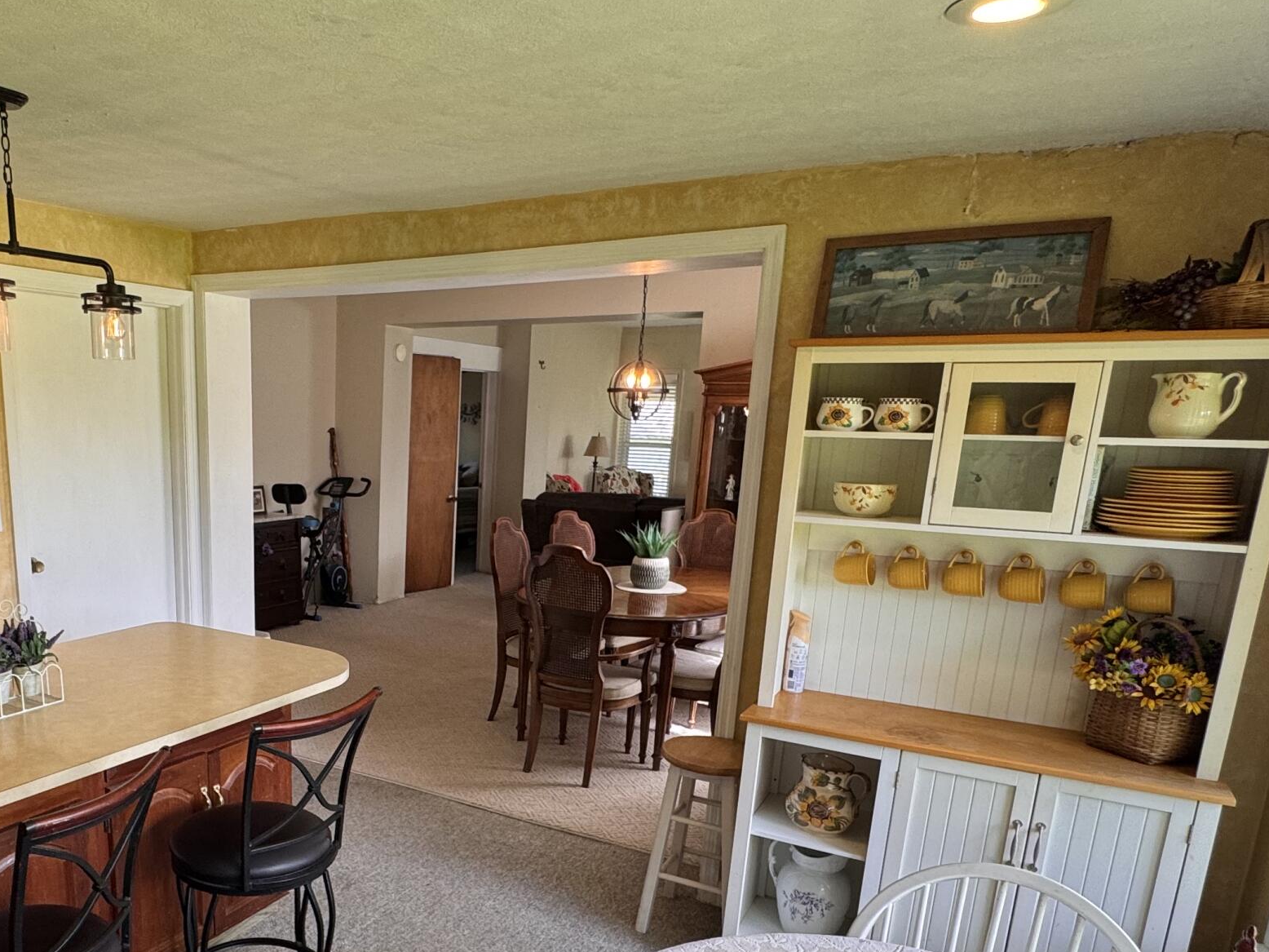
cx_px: 396
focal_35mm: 27
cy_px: 660
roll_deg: -1.6
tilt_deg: -14.0
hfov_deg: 63.2
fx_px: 990
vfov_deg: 50.1
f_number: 2.2
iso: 100
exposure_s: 1/120
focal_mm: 2.22
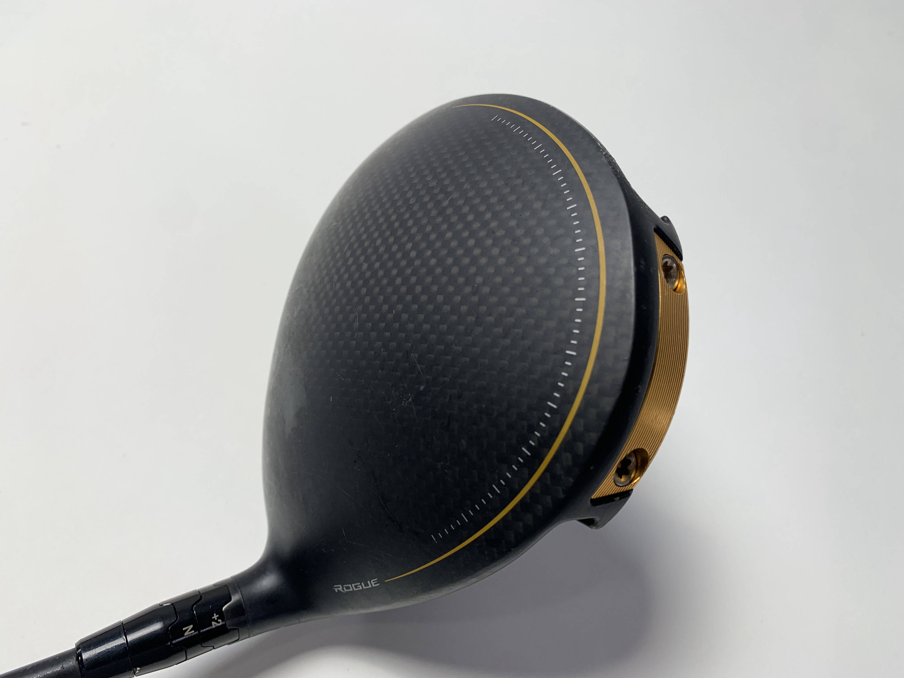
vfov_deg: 53.1
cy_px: 339
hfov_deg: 67.3
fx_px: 679
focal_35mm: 26
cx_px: 452
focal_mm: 4.25
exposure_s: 1/191
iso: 25
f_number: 1.8
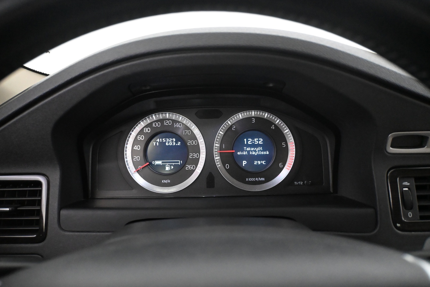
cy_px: 144
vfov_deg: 44.6
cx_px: 215
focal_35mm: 29
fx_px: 349
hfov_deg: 63.2
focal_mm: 19.5
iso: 6400
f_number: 3.8
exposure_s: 1/60
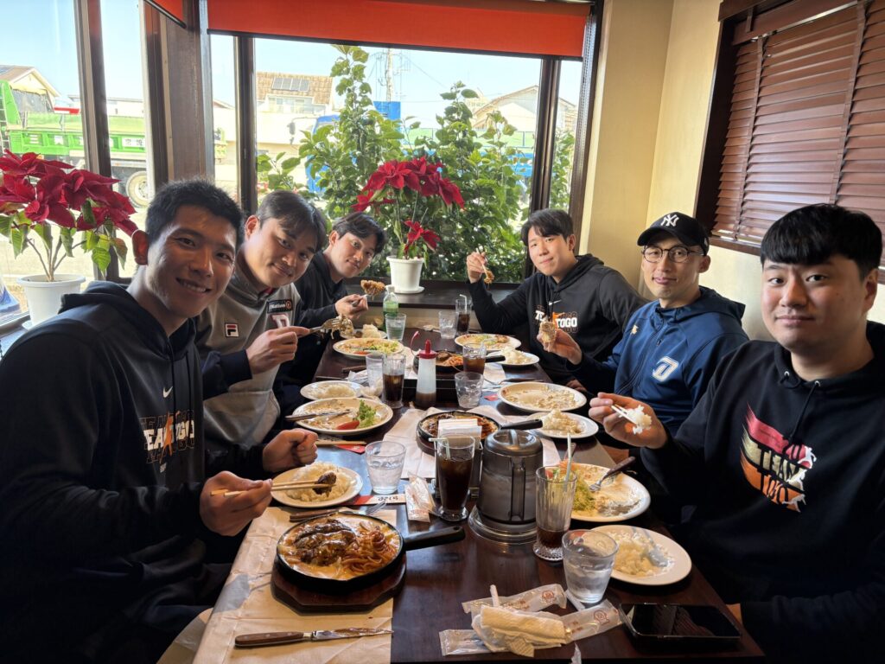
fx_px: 665
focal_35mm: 26
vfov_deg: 53.1
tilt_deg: -12.6
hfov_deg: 67.3
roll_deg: -3.1
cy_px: 332
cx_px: 442
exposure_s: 1/131
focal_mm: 5.96
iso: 125
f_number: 1.6
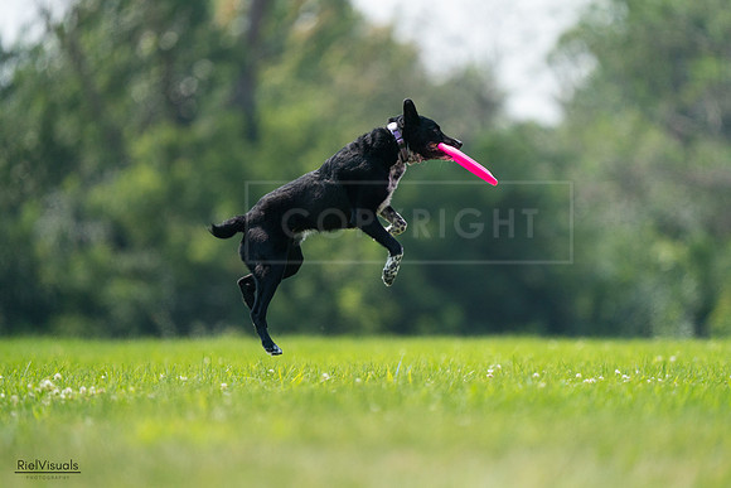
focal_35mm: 600
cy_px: 244
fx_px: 12186
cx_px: 366
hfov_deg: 3.4
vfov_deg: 2.3
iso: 2000
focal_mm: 600
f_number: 6.3
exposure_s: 1/4000
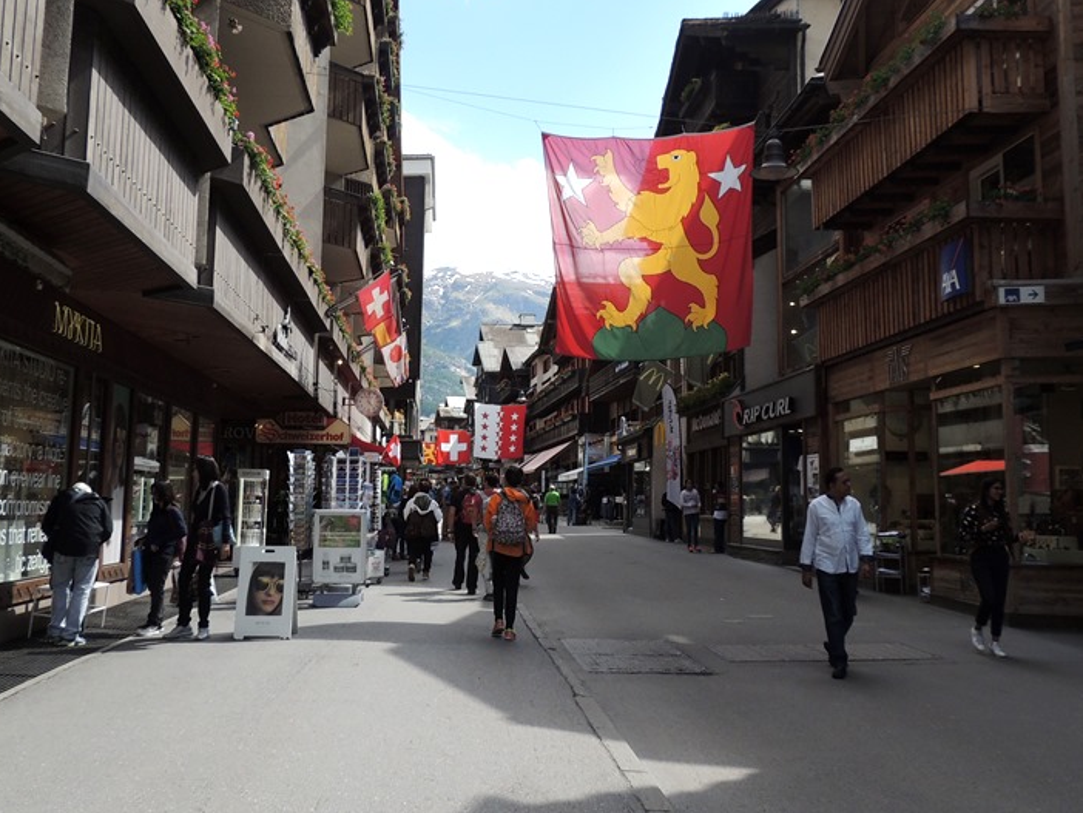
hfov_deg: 52.5
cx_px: 486
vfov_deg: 40.7
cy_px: 356
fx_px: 1095
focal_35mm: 35
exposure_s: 1/800
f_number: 3
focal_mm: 4.3
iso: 100
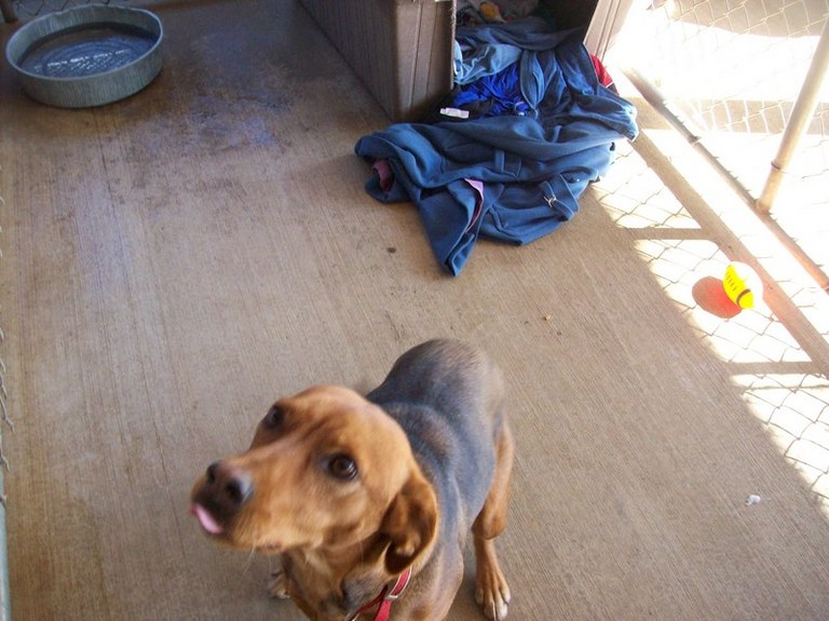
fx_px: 862
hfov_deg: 51.4
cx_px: 414
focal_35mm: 36
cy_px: 310
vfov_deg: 39.6
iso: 200
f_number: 2.7
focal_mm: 6
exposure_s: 1/64
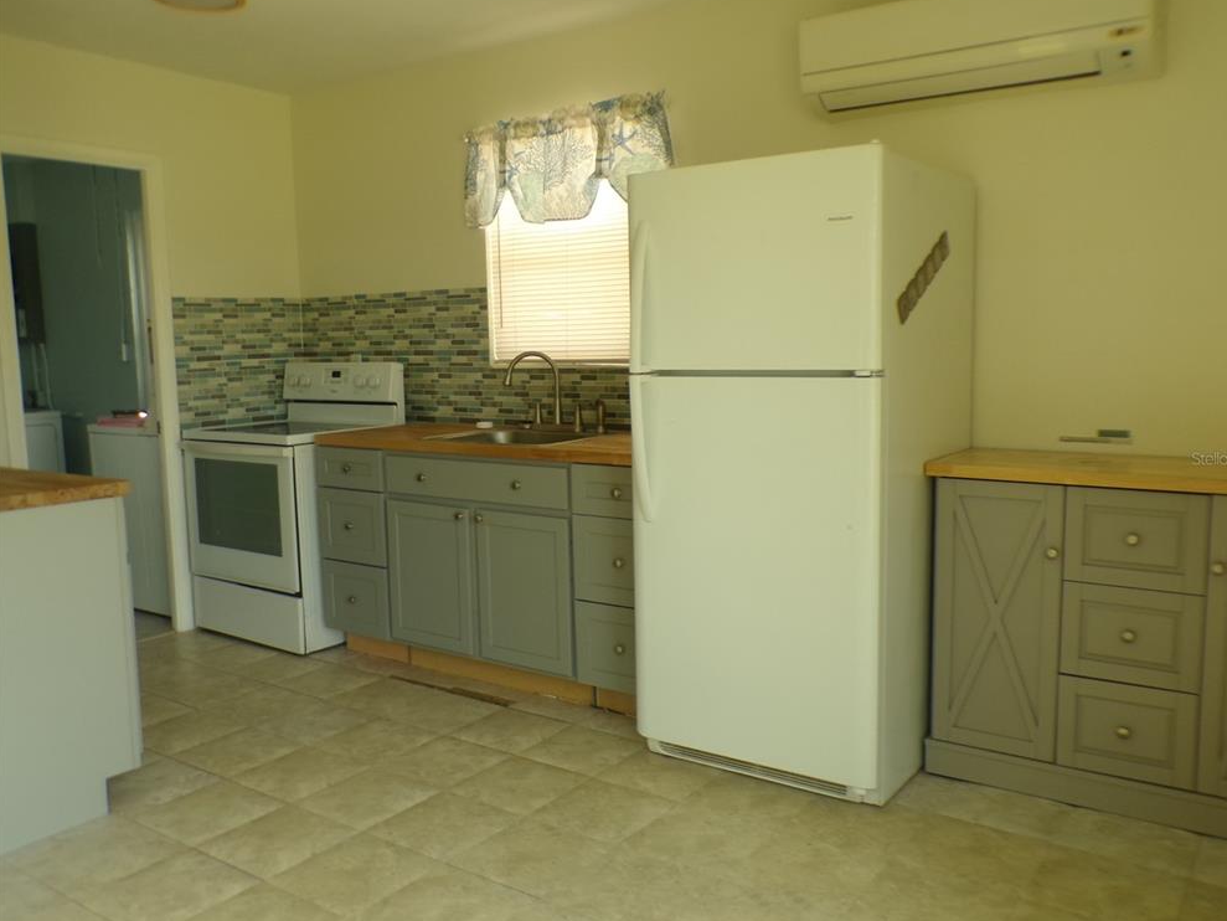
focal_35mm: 29
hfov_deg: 61.6
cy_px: 458
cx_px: 631
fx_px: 1028
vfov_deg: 48.2
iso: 100
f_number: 3.1
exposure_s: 1/38
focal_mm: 5
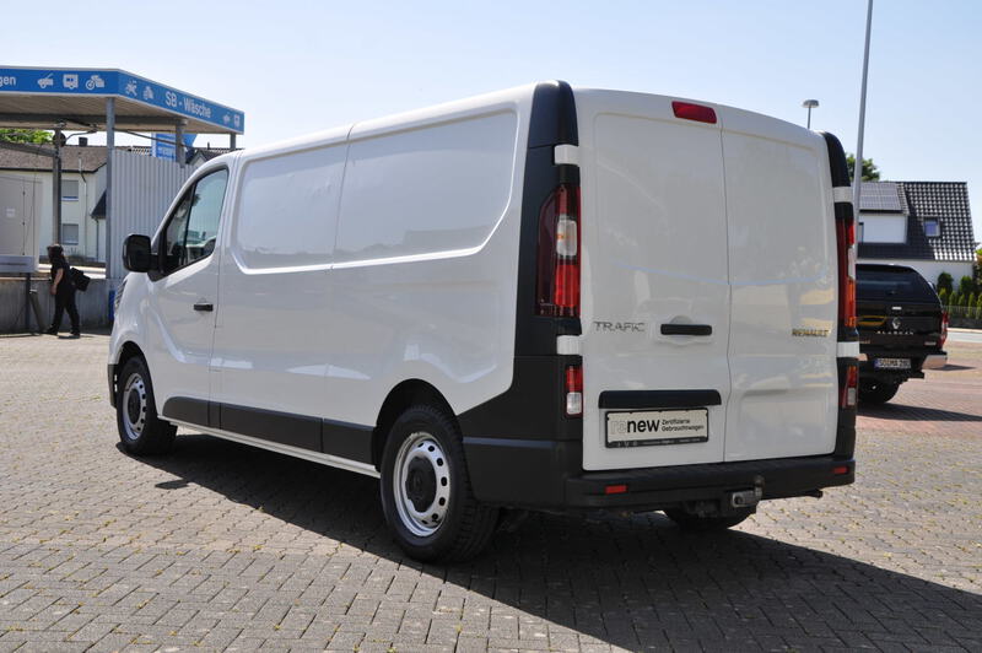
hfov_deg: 46.4
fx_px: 1145
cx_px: 491
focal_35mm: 42
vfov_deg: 31.8
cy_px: 326
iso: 200
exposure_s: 1/320
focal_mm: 28
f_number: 9
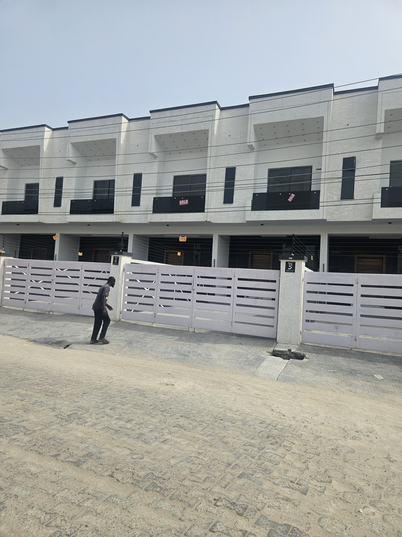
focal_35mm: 23
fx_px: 356
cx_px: 201
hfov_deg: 58.9
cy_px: 268
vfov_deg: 73.9
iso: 25
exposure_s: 1/2423
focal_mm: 5.4
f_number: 1.8
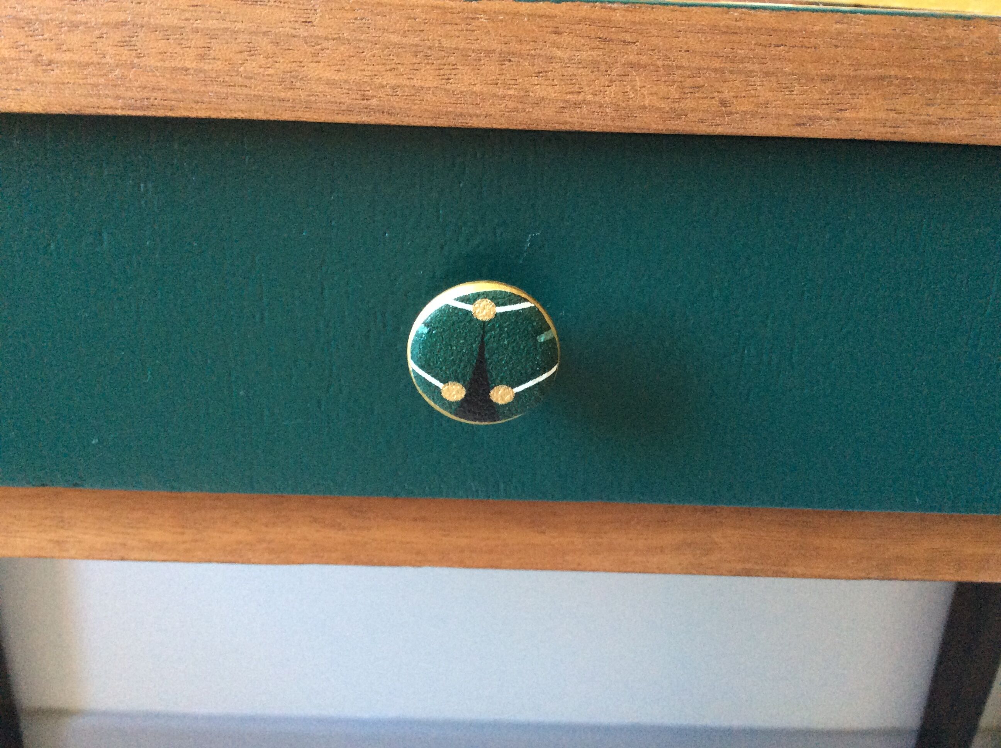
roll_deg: -1.4
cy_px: 374
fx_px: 924
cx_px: 500
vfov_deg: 44.1
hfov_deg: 56.9
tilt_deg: -23.6
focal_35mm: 32
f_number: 2.4
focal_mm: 3.3
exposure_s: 1/25
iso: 200
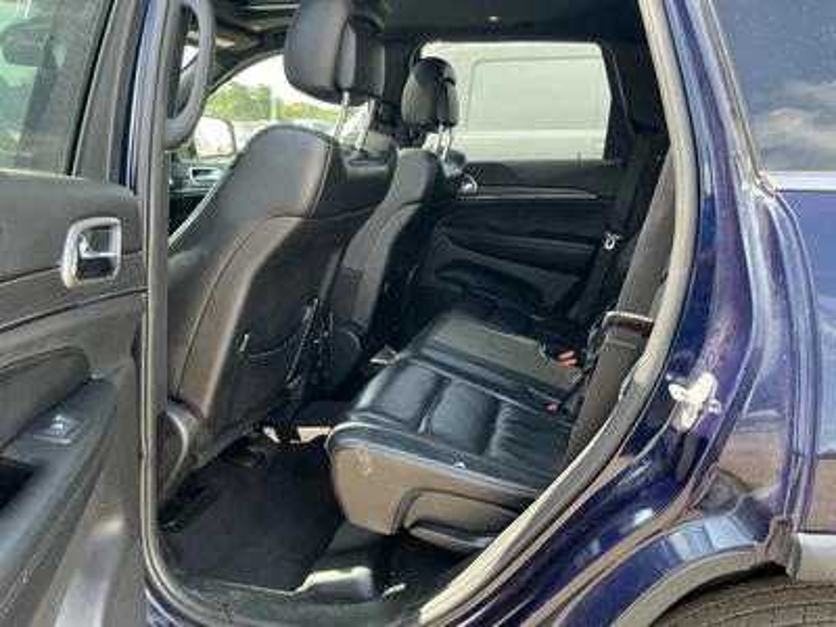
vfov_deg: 49.7
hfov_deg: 63.4
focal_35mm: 28
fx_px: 676
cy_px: 314
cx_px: 418
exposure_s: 1/122
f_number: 1.8
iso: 40
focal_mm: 3
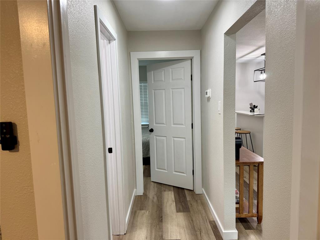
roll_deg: +1.8
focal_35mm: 24
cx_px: 160
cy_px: 120
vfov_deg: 56.8
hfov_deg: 71.6
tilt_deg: -5.6
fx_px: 222
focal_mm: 6.76
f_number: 1.78
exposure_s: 1/120
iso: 125
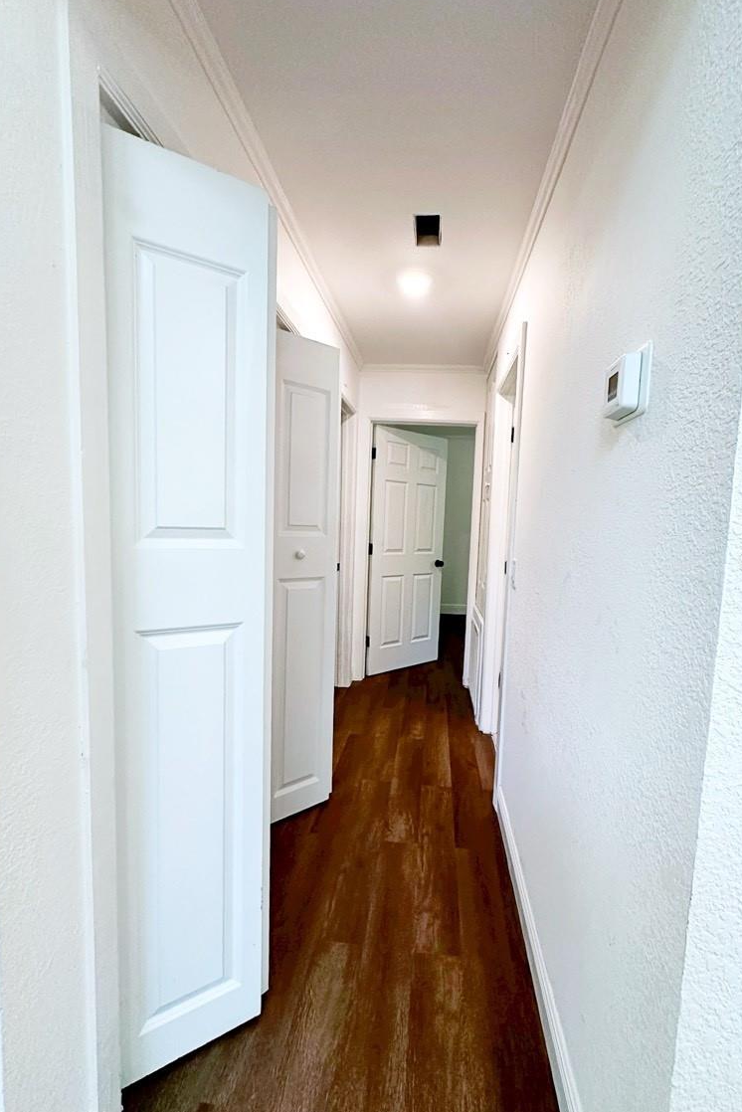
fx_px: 463
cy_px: 562
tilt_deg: -3.8
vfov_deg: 100.4
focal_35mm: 15
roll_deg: -0.8
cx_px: 404
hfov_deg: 77.2
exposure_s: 1/120
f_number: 2.2
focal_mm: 2.22
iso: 250
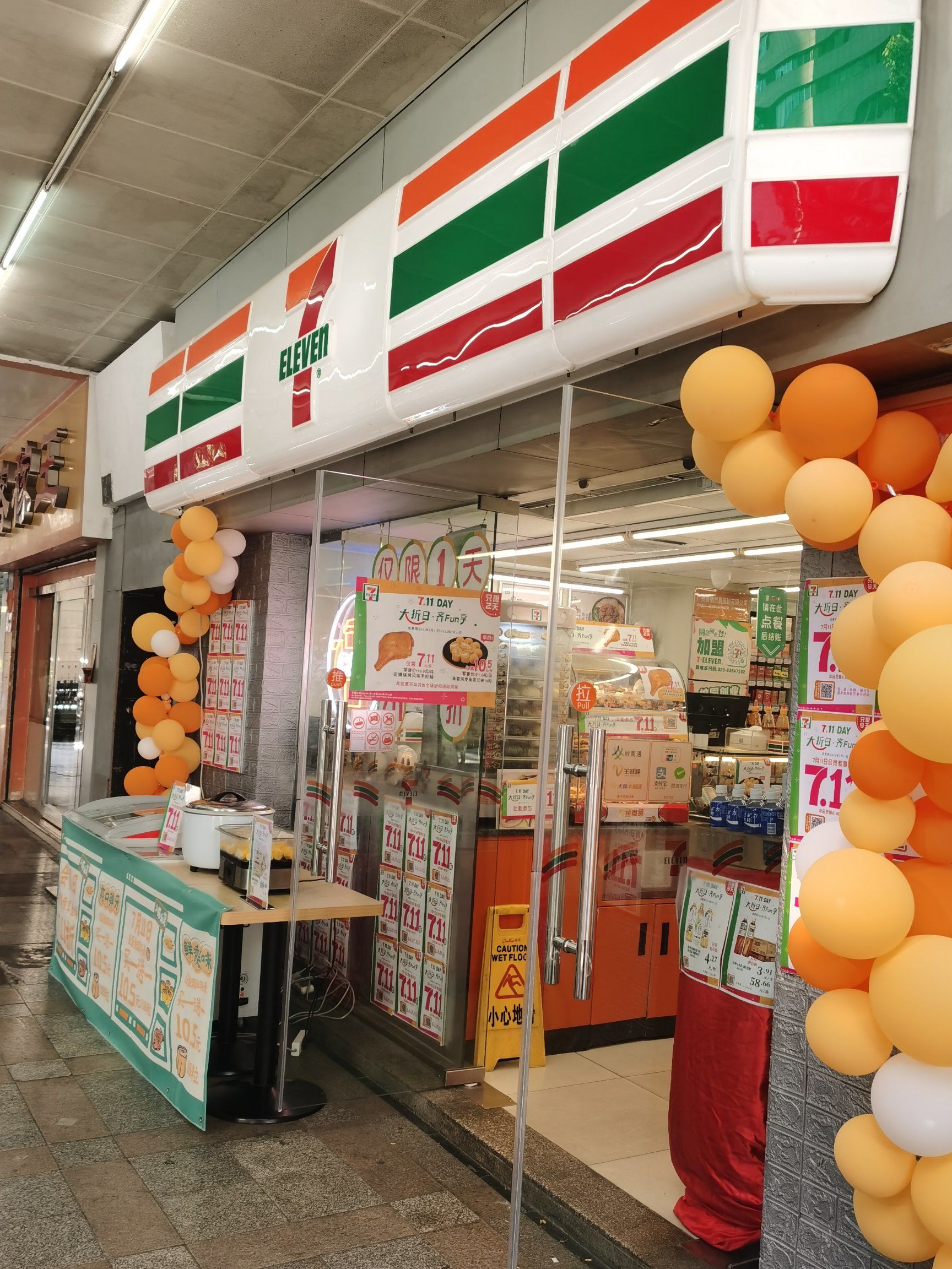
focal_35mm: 32
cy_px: 685
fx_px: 1173
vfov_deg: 56.7
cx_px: 496
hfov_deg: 44.2
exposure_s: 1/101
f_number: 1.6
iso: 50
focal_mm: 5.56
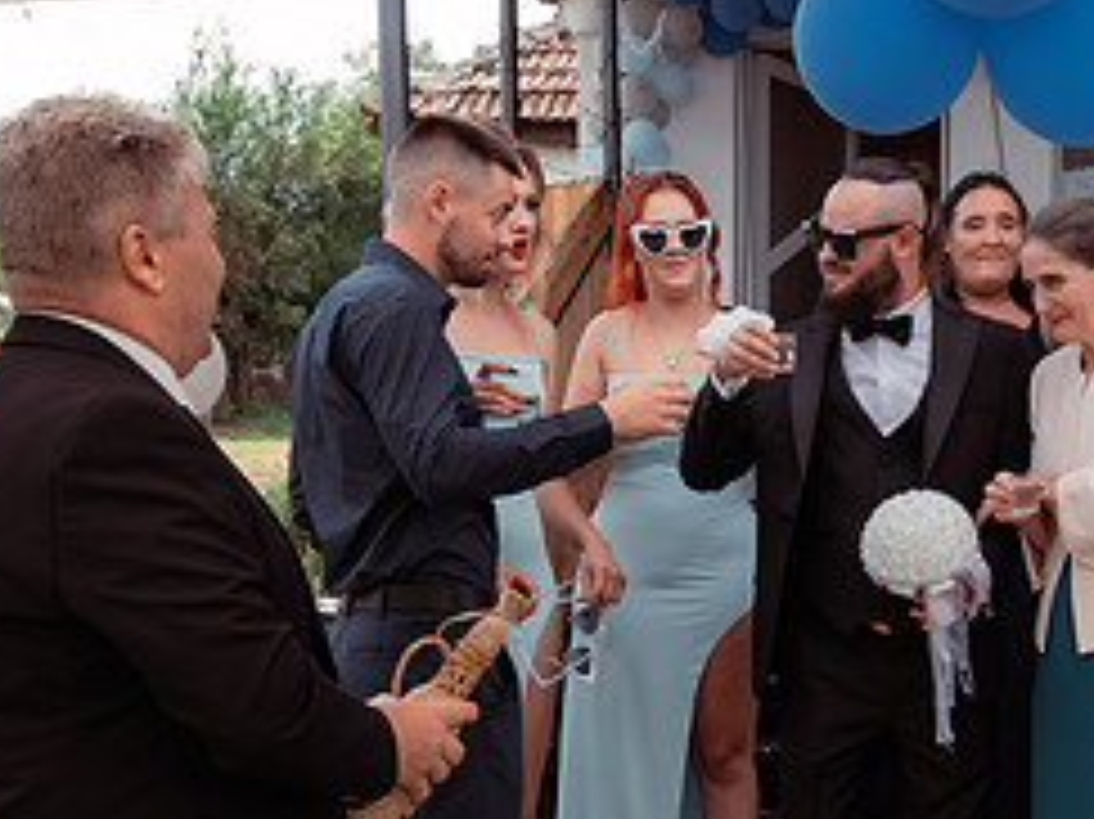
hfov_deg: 32.5
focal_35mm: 58
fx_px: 1832
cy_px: 629
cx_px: 854
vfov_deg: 24.9
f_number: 5
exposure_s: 1/400
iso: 250
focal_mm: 24
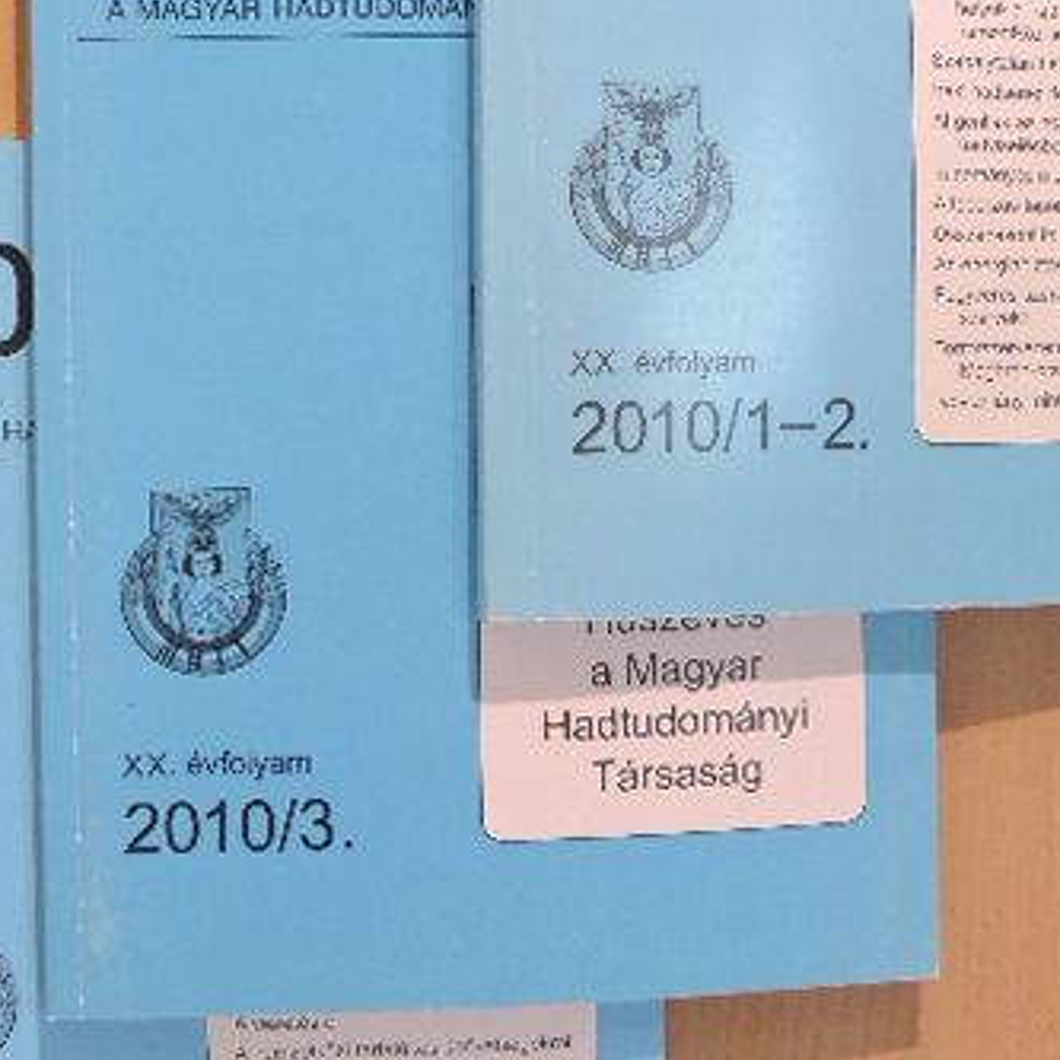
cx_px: 548
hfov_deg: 25.4
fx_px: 2356
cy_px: 372
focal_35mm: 68
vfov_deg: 25.3
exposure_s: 1/50
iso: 800
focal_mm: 7.1
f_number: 4.2
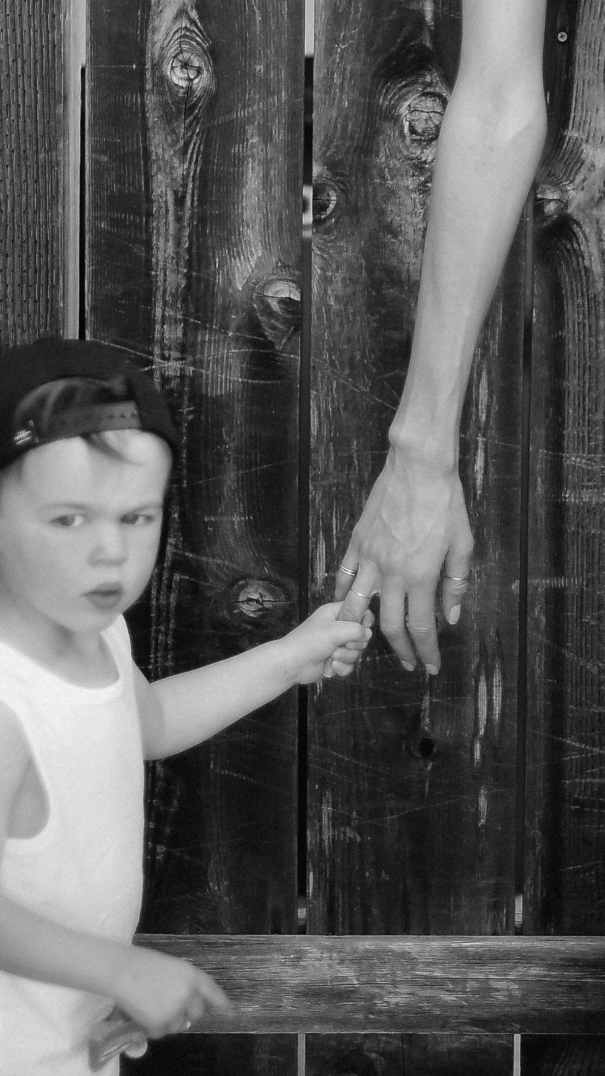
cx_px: 646
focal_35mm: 144
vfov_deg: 14.8
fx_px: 4108
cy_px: 243
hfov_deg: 8.4
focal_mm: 50
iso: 1100
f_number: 1.4
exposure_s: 1/3200
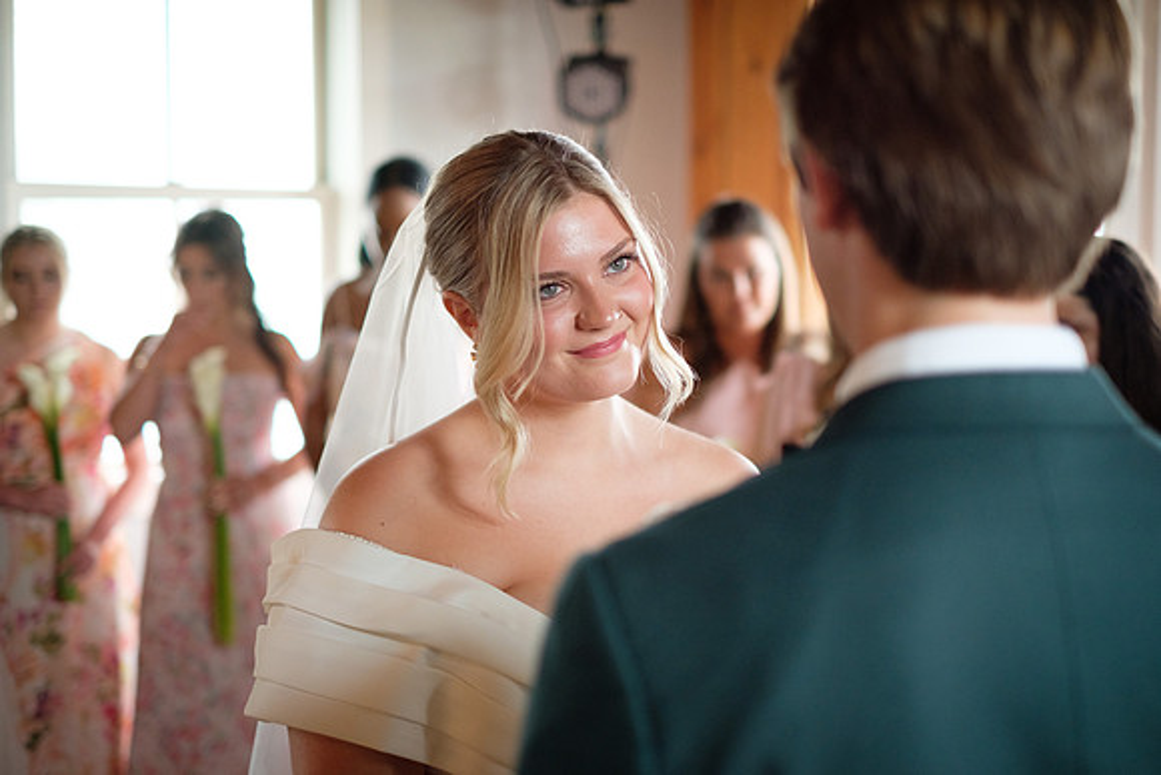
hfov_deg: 37.5
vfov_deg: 25.5
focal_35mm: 53
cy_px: 388
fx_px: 1710
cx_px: 580
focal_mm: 35
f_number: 1.4
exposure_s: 1/250
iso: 800
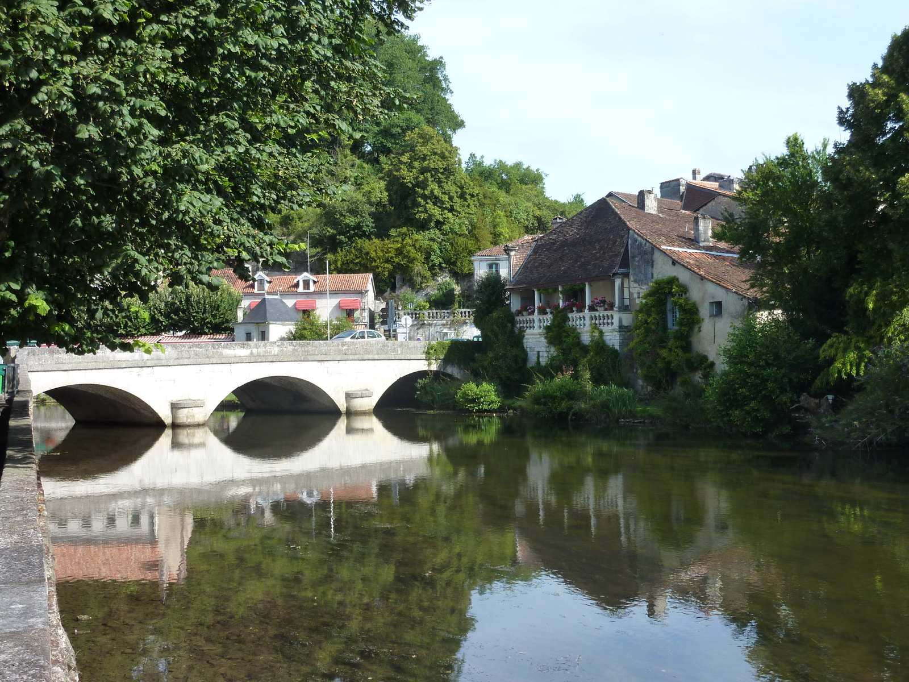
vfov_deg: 32.2
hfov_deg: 42.1
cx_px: 454
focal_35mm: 45
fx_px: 1182
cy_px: 341
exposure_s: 1/320
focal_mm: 7.3
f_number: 4
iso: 125
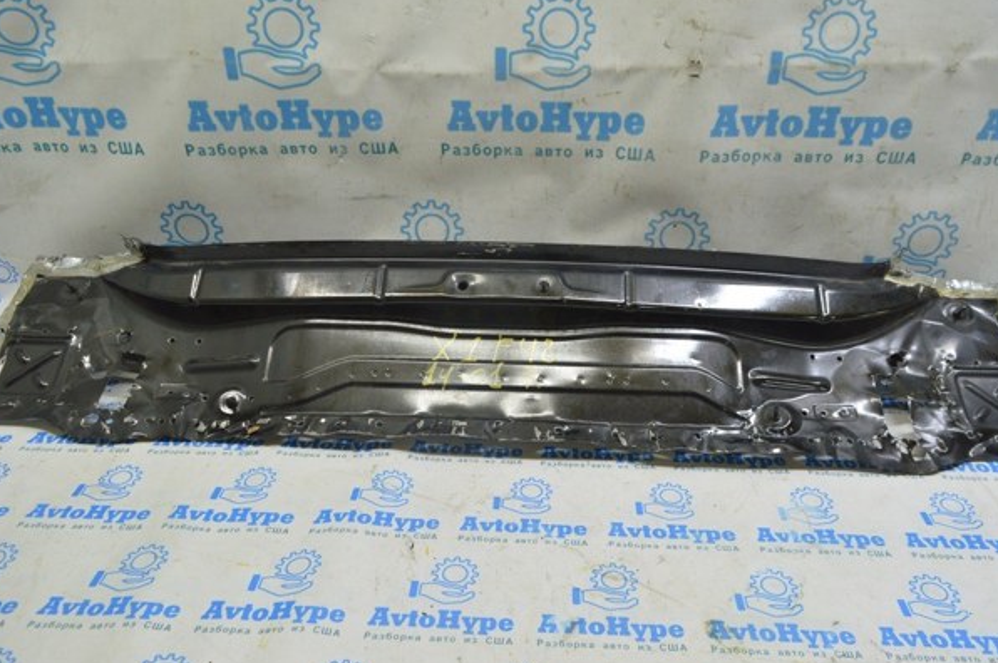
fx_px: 803
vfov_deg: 44.9
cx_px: 509
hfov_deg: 63.7
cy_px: 319
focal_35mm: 29
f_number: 5.6
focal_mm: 18
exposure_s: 1/20
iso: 400
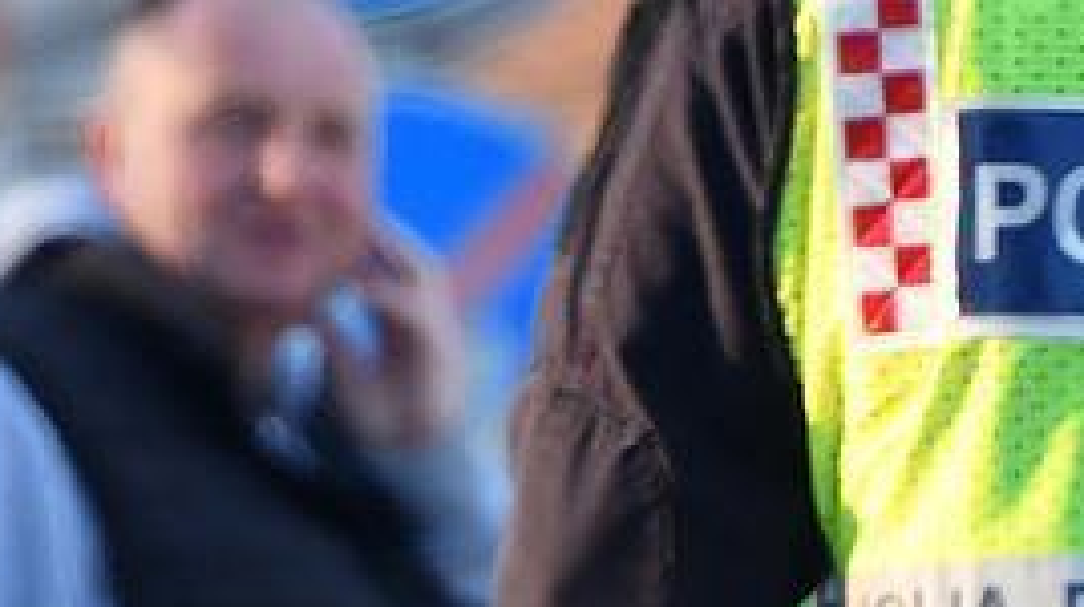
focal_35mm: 1253
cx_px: 77
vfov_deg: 1.0
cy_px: 1507
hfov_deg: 1.7
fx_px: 35972
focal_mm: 200
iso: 500
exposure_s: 1/800
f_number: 5
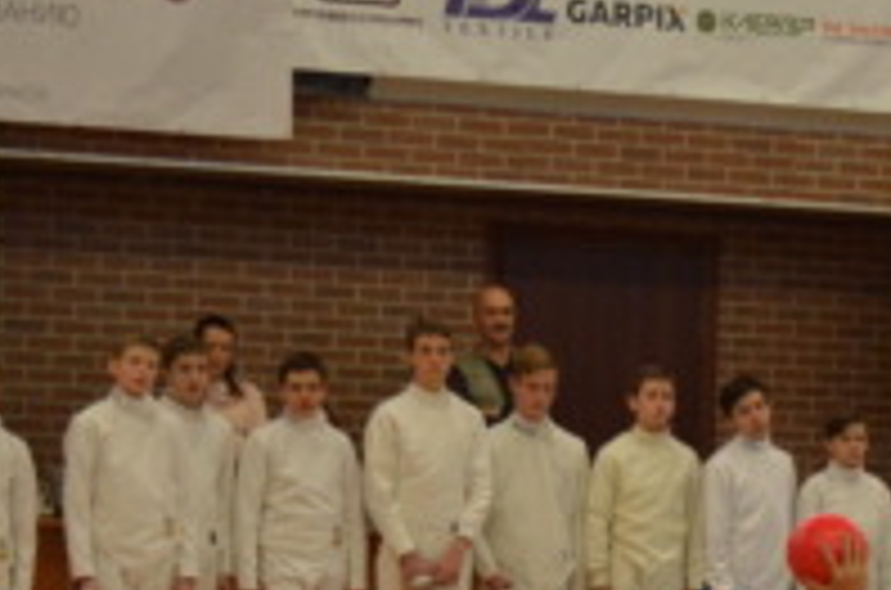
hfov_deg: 11.8
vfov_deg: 7.9
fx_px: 4197
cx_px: 1184
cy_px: 874
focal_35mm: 170
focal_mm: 32
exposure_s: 1/200
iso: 1600
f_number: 4.8
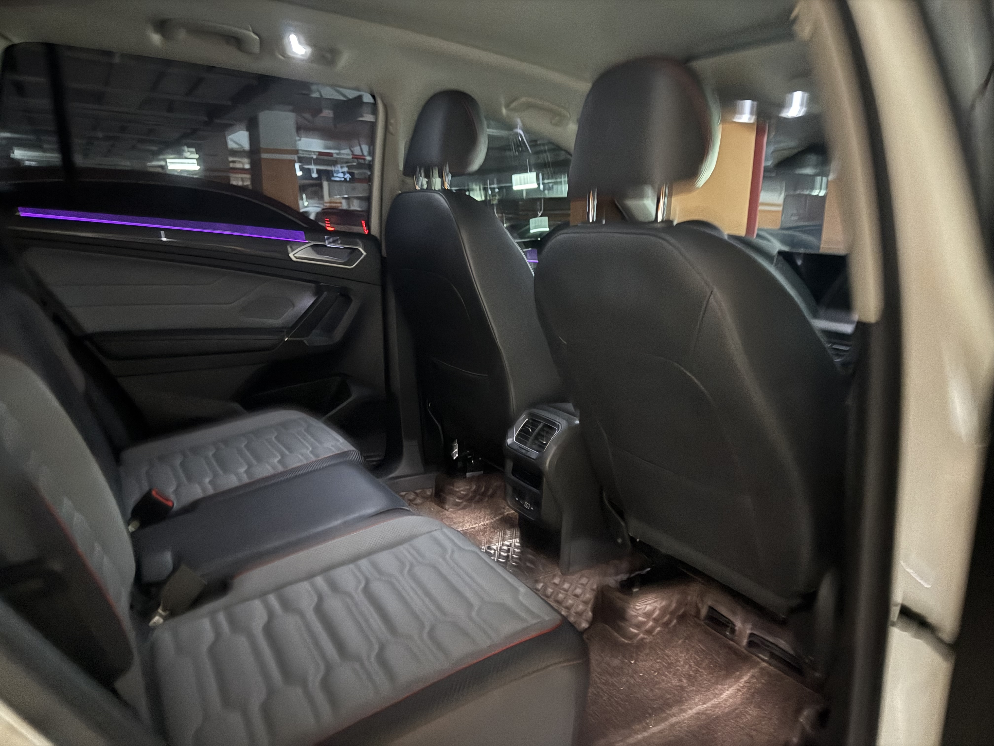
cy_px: 373
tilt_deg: -10.1
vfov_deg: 56.8
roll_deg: +0.0
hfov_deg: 71.6
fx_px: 689
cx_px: 497
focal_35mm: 24
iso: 1250
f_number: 1.78
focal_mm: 6.76
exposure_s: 1/14
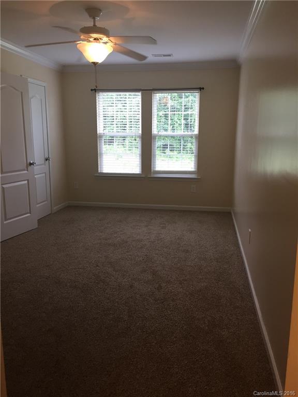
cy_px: 198
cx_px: 149
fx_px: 333
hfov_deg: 48.2
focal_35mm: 29
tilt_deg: -10.7
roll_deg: +0.6
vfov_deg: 61.7
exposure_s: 1/40
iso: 32
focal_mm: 4.15
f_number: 2.2
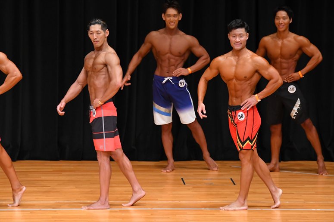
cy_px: 111
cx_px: 167
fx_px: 2643
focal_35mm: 285
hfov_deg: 7.2
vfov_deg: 4.8
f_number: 5.6
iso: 4000
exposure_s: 1/400
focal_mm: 190
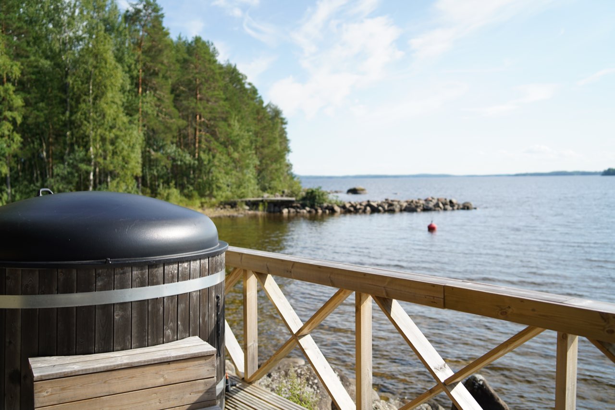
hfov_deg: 54.4
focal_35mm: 35
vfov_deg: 37.8
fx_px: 598
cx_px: 308
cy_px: 205
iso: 100
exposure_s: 1/1600
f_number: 2.5
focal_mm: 35
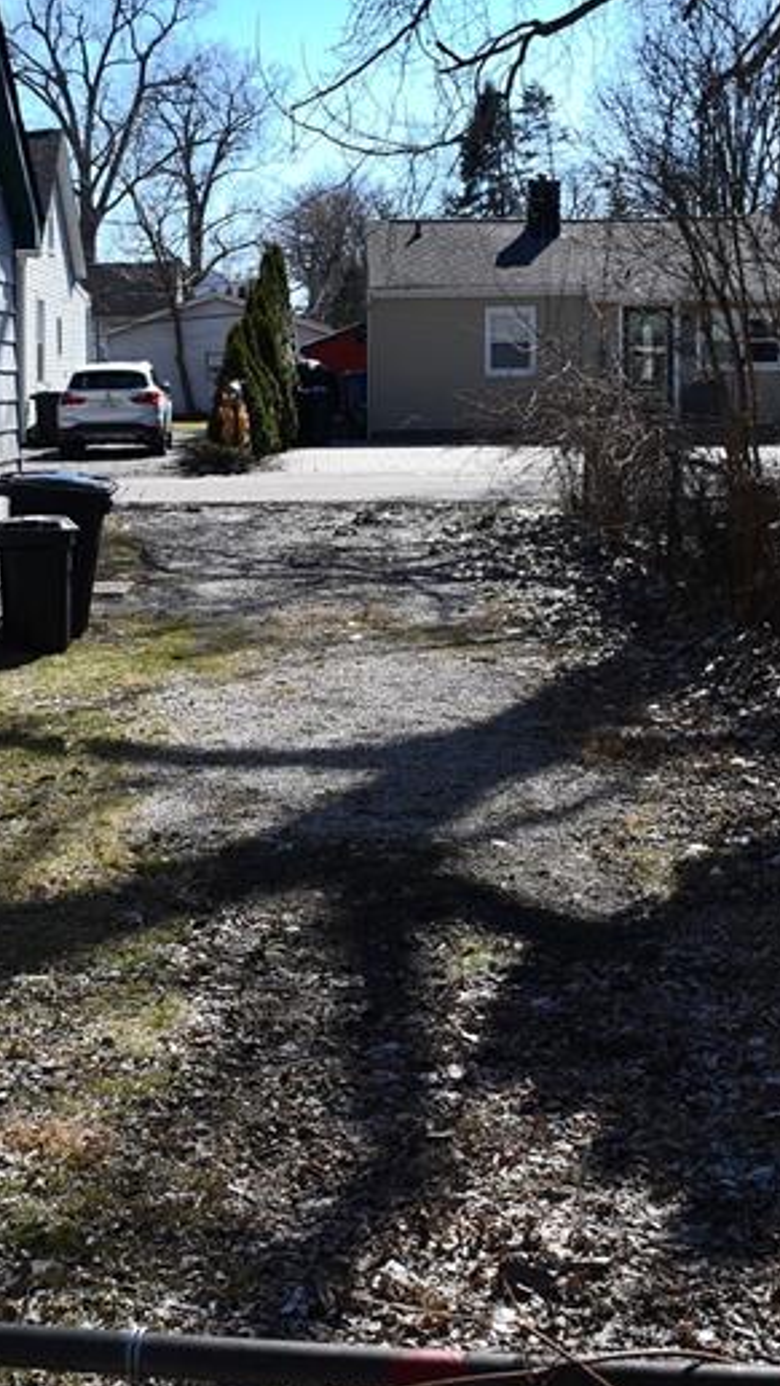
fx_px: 2058
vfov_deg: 37.0
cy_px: 528
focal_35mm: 56
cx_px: 239
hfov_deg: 21.4
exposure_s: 1/200
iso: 50
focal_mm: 18
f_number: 7.1
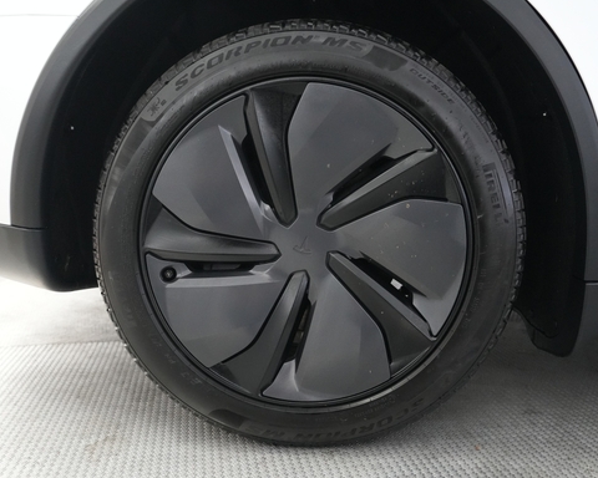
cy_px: 251
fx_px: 531
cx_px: 304
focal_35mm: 30
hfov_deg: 58.8
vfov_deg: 48.5
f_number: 2.8
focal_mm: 24
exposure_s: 1/160
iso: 6400
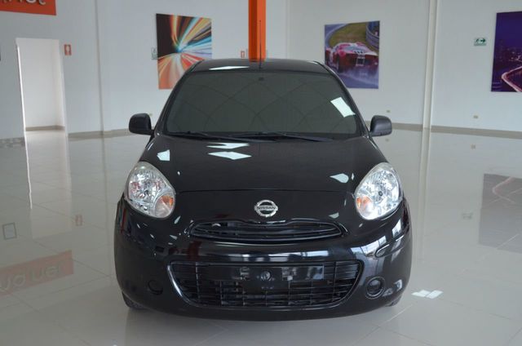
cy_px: 173
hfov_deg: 53.2
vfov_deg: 36.7
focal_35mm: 36
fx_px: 521
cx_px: 261
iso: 500
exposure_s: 1/160
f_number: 4
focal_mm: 24
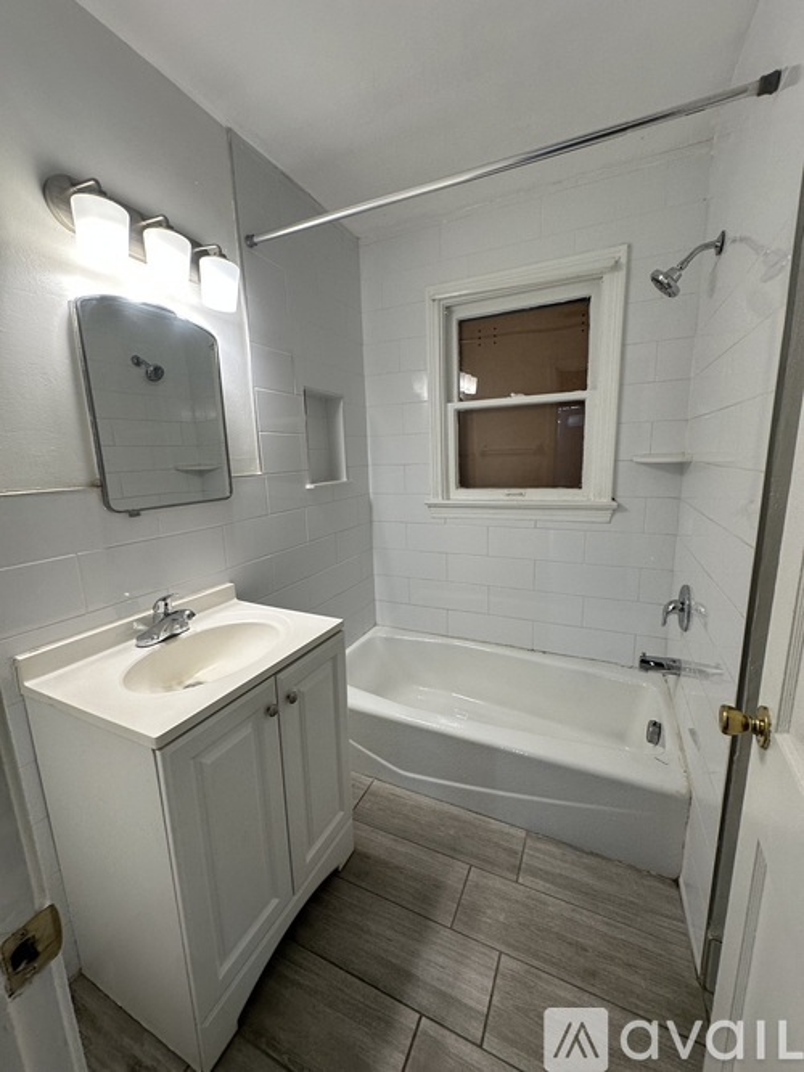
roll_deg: +0.6
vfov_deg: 102.1
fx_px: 434
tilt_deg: -10.3
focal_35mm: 14
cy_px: 536
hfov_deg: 85.7
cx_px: 402
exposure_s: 1/120
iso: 125
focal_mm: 2.22
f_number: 2.2
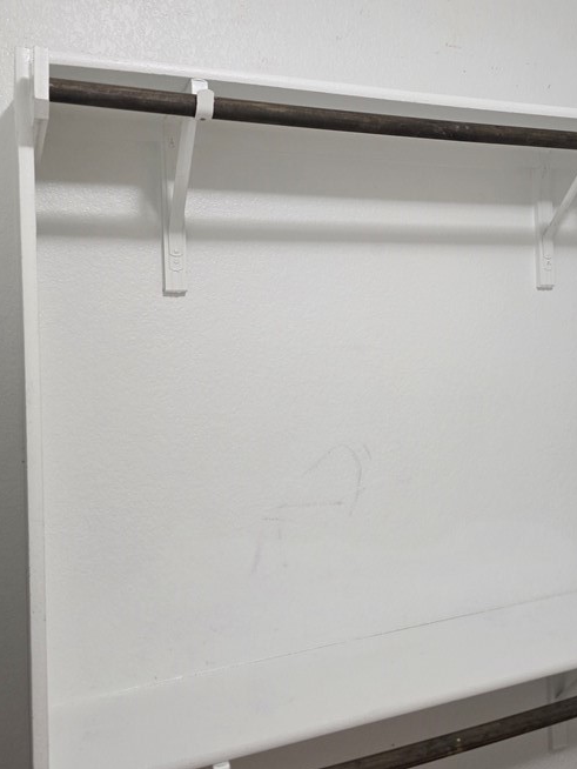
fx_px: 800
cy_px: 320
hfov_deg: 39.1
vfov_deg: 51.1
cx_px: 401
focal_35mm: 36
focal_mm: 6.3
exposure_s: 1/120
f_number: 1.7
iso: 640
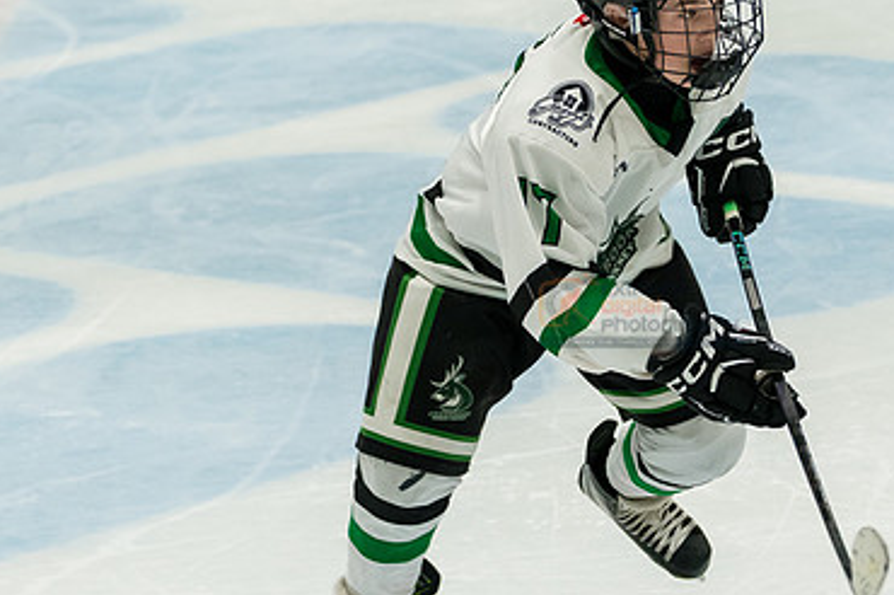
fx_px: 5483
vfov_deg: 6.2
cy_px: 419
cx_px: 640
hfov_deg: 9.3
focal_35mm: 221
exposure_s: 1/1000
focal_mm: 70
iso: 2000
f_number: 2.8
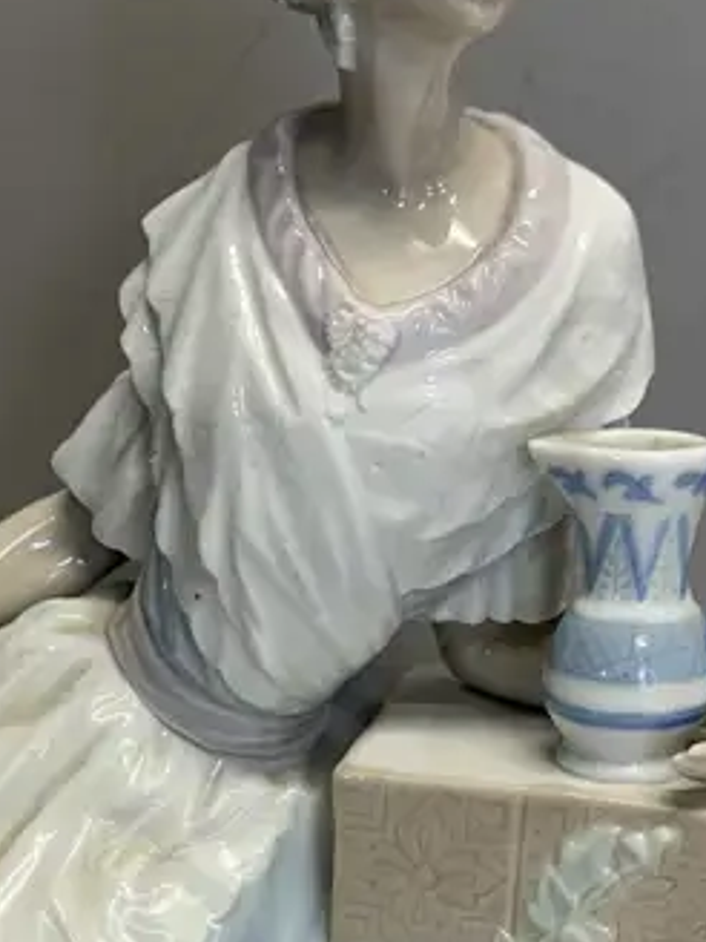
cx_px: 218
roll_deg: -1.5
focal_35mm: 75
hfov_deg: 19.6
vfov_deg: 25.2
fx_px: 2040
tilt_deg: -21.7
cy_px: 853
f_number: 1.78
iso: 100
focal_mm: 6.86
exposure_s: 1/100
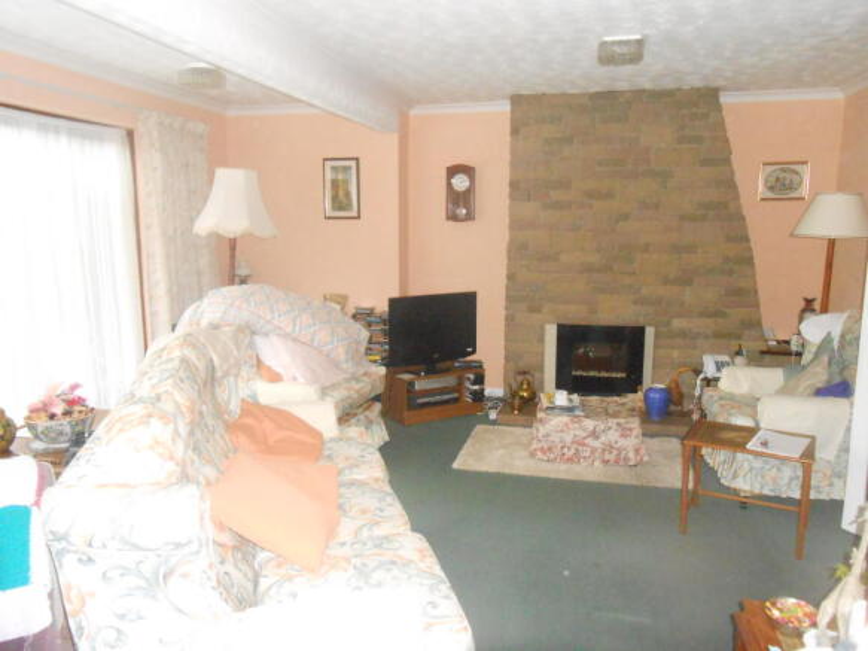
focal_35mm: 26
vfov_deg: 53.0
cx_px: 434
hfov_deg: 67.3
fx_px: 652
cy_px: 326
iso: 1250
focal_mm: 4.6
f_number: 3.5
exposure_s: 1/25
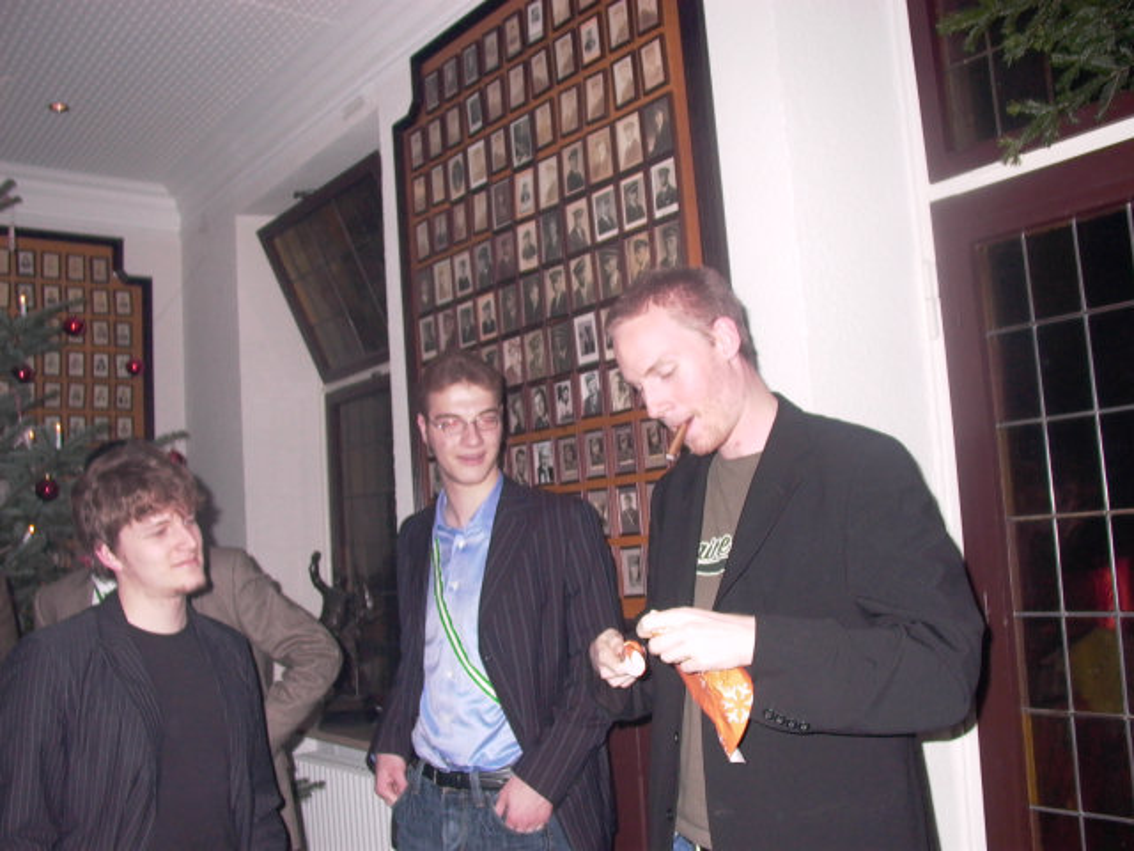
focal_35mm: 33
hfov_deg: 55.4
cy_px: 426
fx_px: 1081
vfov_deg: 42.9
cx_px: 567
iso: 100
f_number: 2.04
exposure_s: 1/64.2
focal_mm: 7.13
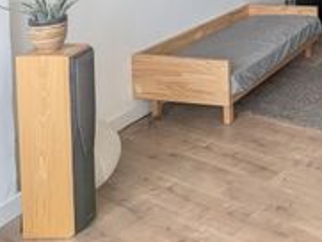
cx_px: 427
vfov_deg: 23.3
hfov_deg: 28.9
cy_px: -98
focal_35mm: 53
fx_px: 493
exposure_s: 1/100
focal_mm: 2.35
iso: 90
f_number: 2.2
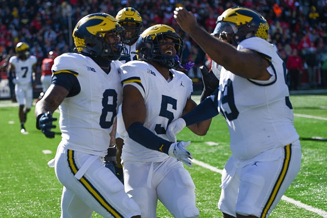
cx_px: 164
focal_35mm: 95
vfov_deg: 14.4
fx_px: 863
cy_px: 109
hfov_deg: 21.5
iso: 40
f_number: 2.8
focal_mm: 95
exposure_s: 1/800
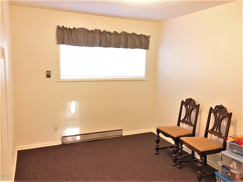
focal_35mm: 29
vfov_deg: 48.2
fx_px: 204
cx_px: 122
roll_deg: -1.4
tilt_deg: -5.9
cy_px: 91
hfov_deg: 61.7
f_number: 2.2
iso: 80
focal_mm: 4.15
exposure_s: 1/10
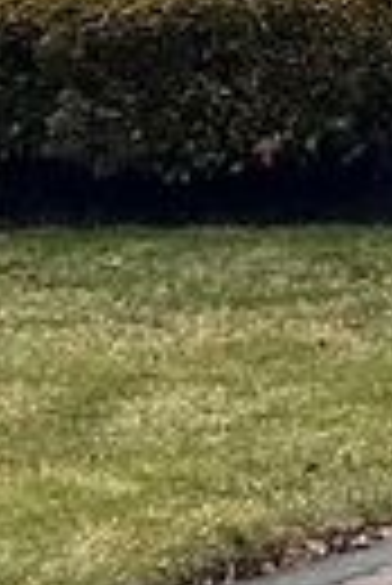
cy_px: -504
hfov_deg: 3.2
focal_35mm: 393
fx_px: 6401
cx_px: 2176
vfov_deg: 5.2
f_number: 1.78
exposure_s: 1/487
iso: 64
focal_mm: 6.86
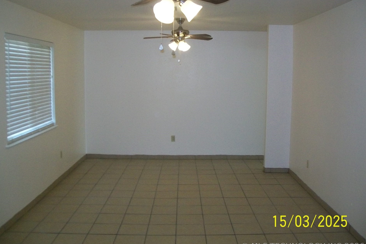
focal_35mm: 38
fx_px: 386
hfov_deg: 50.7
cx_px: 181
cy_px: 113
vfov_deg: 35.0
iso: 160
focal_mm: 6
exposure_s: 1/60
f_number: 2.7
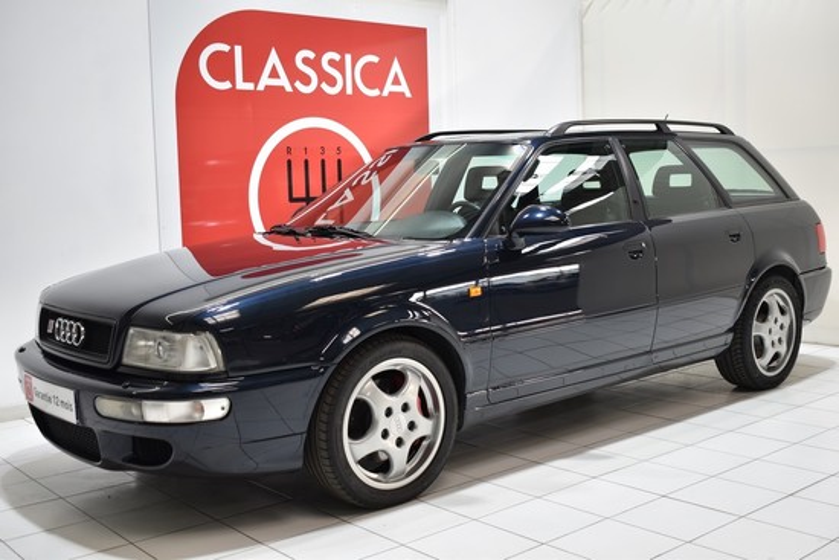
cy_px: 280
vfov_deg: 33.0
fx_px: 944
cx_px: 420
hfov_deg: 47.9
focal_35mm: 40
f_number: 4
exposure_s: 1/20
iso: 100
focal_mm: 27
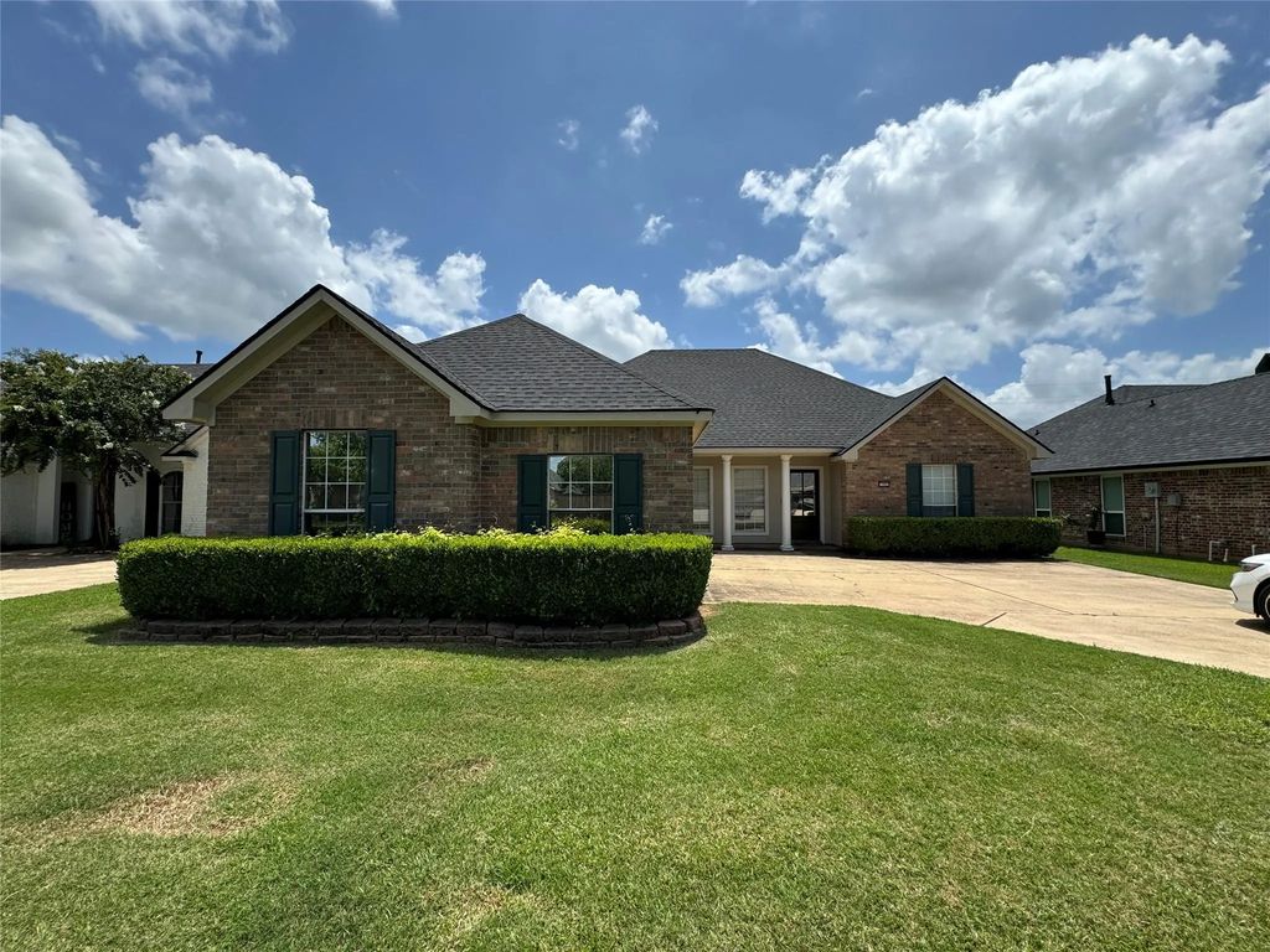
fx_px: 514
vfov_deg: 85.7
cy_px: 476
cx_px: 635
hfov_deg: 102.1
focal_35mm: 14
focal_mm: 2.22
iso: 50
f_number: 2.2
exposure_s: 1/2146
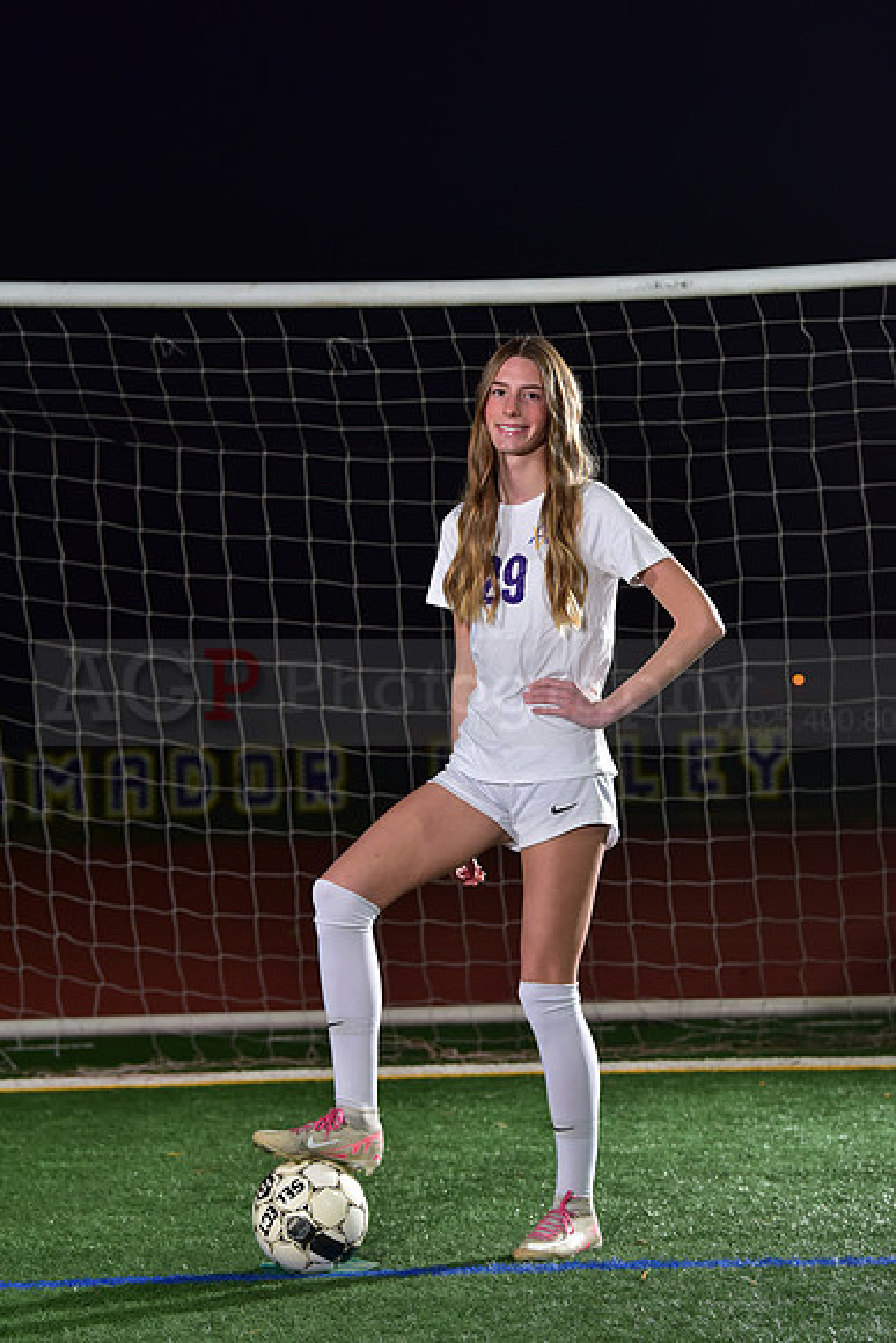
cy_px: 672
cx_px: 448
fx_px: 3917
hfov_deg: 13.0
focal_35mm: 105
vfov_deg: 19.5
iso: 1000
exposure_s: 1/200
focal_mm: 105
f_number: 5
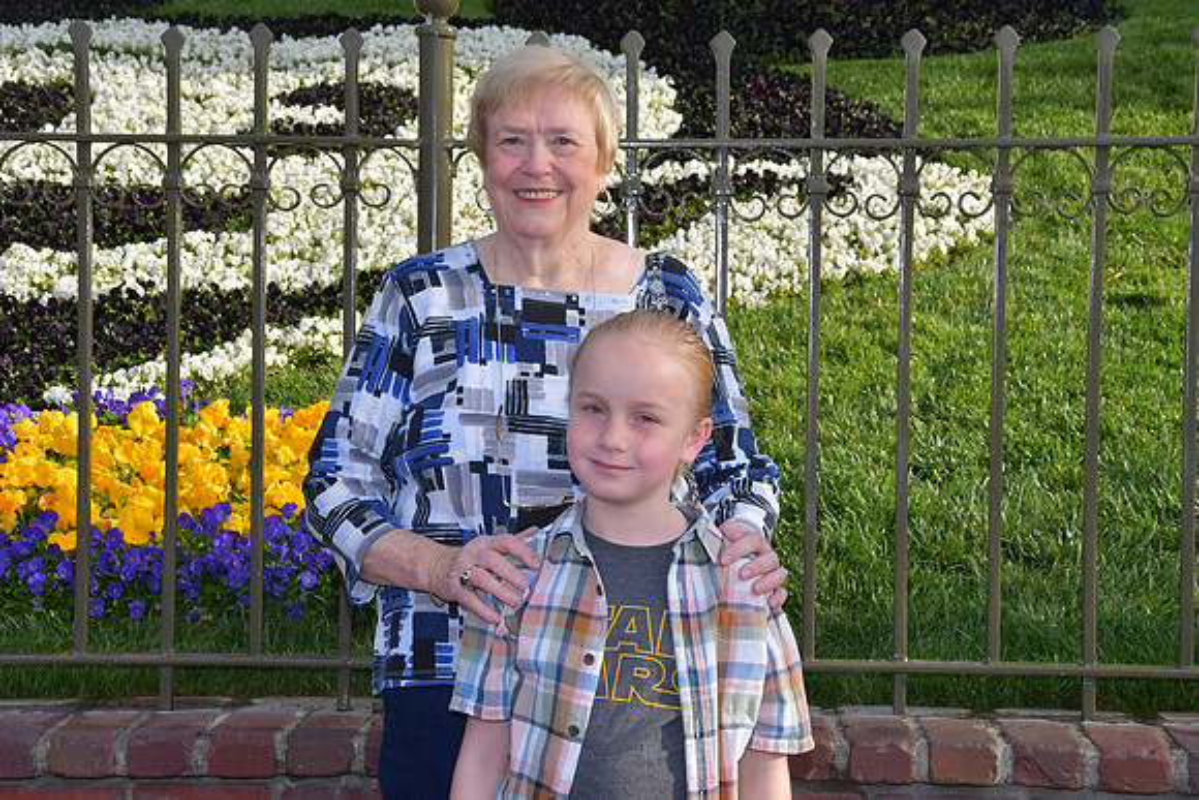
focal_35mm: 72
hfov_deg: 28.1
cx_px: 600
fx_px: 2398
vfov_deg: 18.9
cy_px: 400
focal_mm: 48
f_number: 11
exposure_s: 1/250
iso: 200
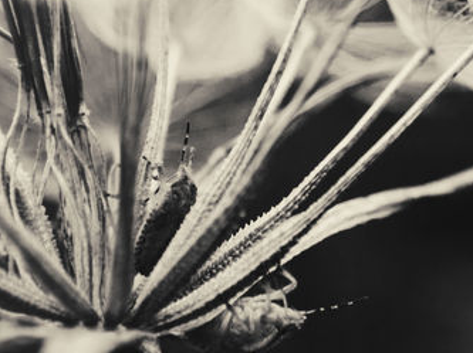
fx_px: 1256
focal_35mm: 92
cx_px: 274
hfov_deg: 21.3
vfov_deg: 16.0
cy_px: 106
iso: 400
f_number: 3.7
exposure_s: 1/125
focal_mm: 17
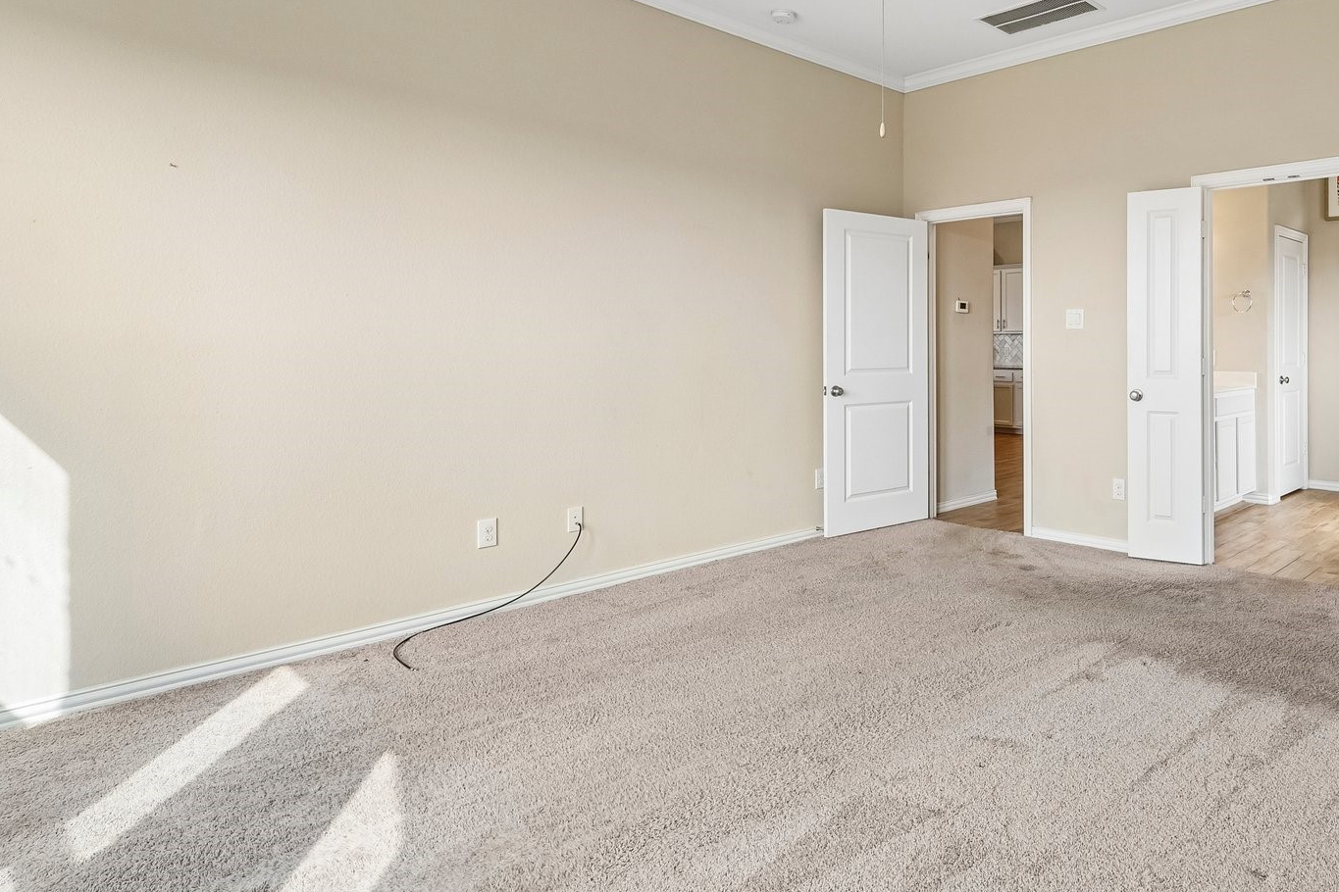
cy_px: 356
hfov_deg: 76.0
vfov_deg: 59.0
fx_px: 781
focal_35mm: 21
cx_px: 985
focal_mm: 14
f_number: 8
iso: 500
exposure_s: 1/100
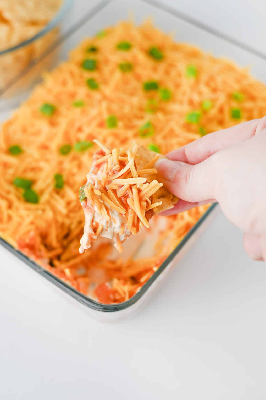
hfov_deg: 24.6
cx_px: 123
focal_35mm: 55
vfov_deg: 36.2
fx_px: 610
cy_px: 183
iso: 160
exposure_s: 1/160
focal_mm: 50
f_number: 3.5
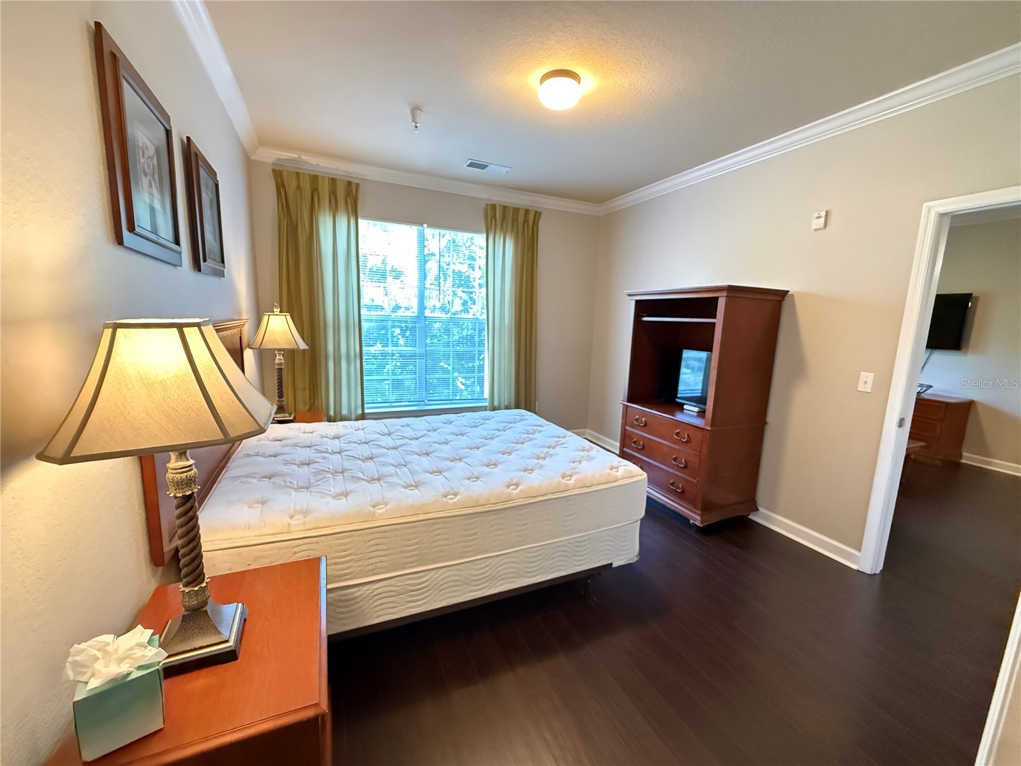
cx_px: 510
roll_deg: -1.9
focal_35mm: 14
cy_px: 383
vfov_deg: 85.7
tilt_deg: -8.7
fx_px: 413
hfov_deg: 102.1
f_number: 2.2
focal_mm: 2.22
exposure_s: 1/60
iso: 1250
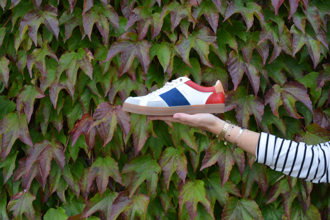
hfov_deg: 51.3
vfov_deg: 35.5
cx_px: 165
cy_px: 110
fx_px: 344
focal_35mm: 38
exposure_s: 1/160
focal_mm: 25
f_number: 6.3
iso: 200
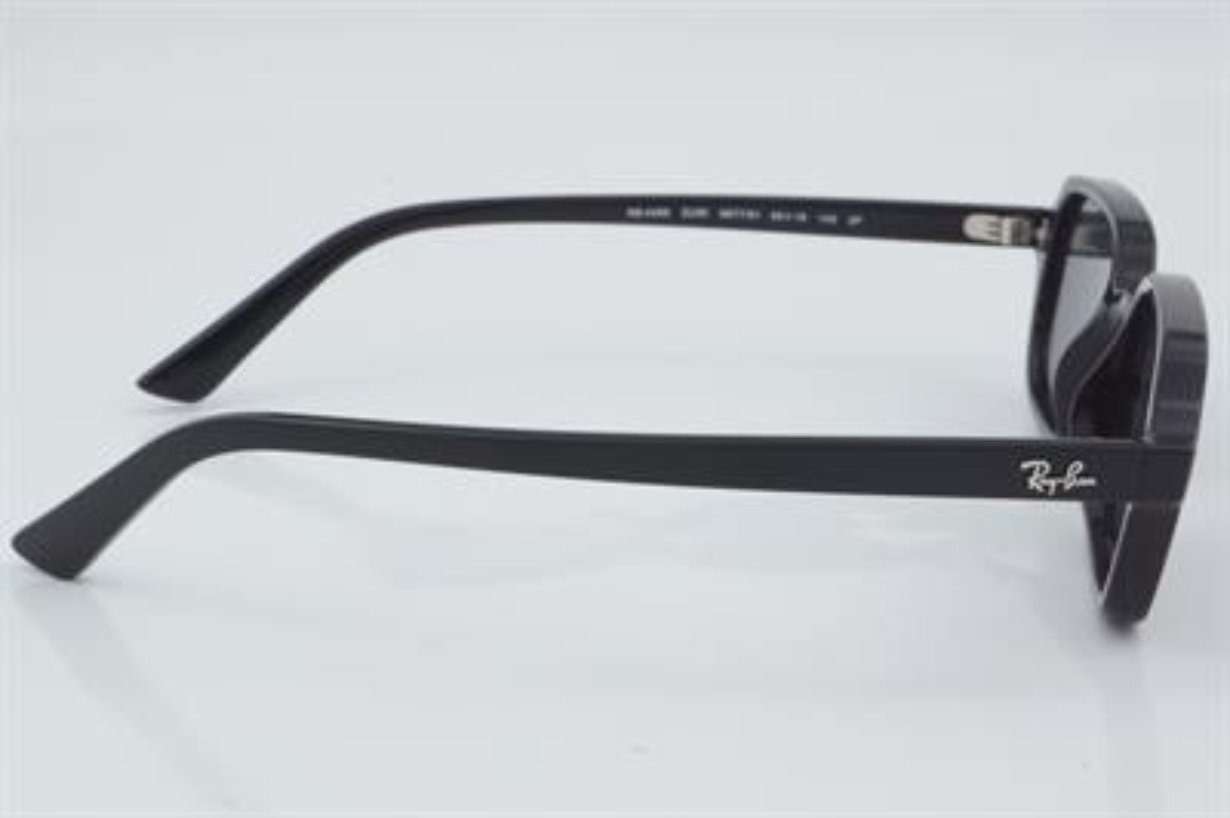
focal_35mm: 82
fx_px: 2816
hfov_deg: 24.6
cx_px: 615
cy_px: 409
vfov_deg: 16.5
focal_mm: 55
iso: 100
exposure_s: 1/4
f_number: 29
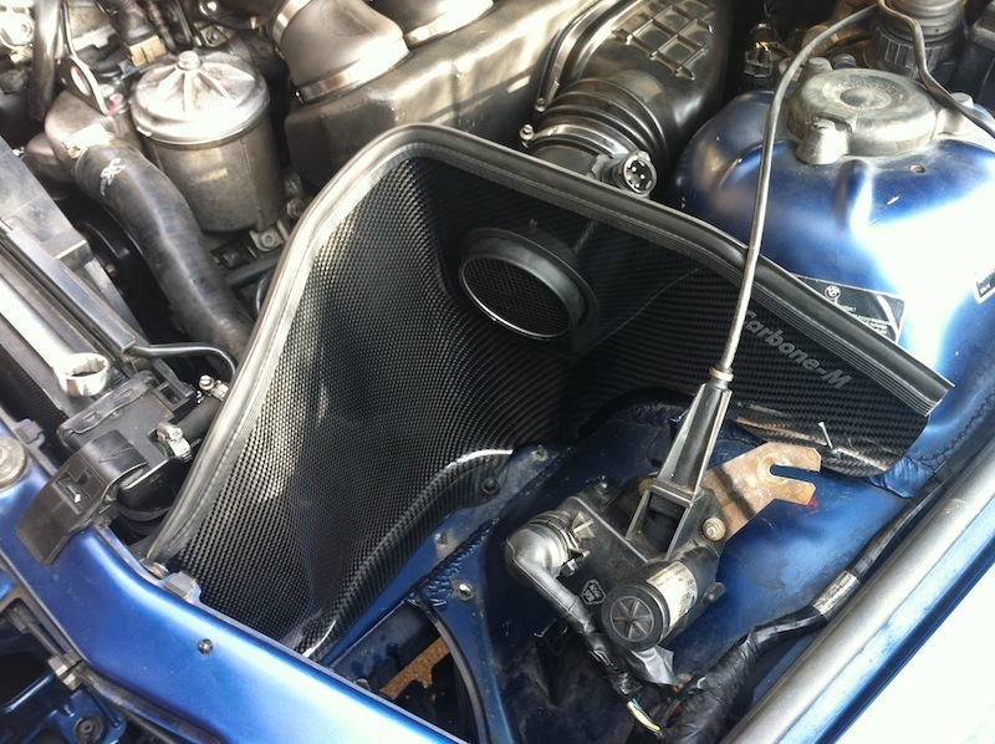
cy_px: 372
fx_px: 1005
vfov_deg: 40.6
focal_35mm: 35
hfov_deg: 52.7
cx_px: 498
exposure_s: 1/20
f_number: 2.8
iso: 80
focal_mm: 3.85
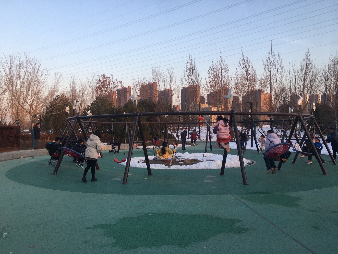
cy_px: 127
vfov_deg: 48.2
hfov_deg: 61.7
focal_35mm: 29
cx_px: 169
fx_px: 283
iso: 25
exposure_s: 1/214
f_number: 2.2
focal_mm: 4.15
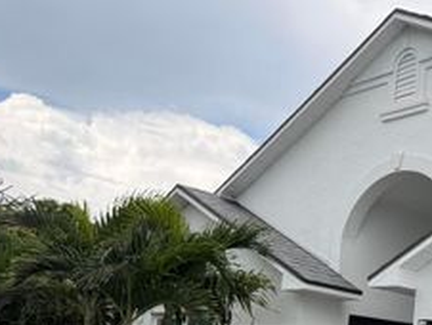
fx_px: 662
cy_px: 295
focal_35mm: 53
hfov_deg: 33.4
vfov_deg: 26.6
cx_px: 422
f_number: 1.78
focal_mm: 6.76
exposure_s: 1/4975
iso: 80
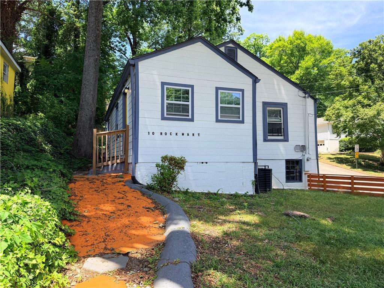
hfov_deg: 71.6
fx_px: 266
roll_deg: +0.4
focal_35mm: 24
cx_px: 192
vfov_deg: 56.8
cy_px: 144
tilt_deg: +3.2
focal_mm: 6.76
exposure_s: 1/1314
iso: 80
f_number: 1.78
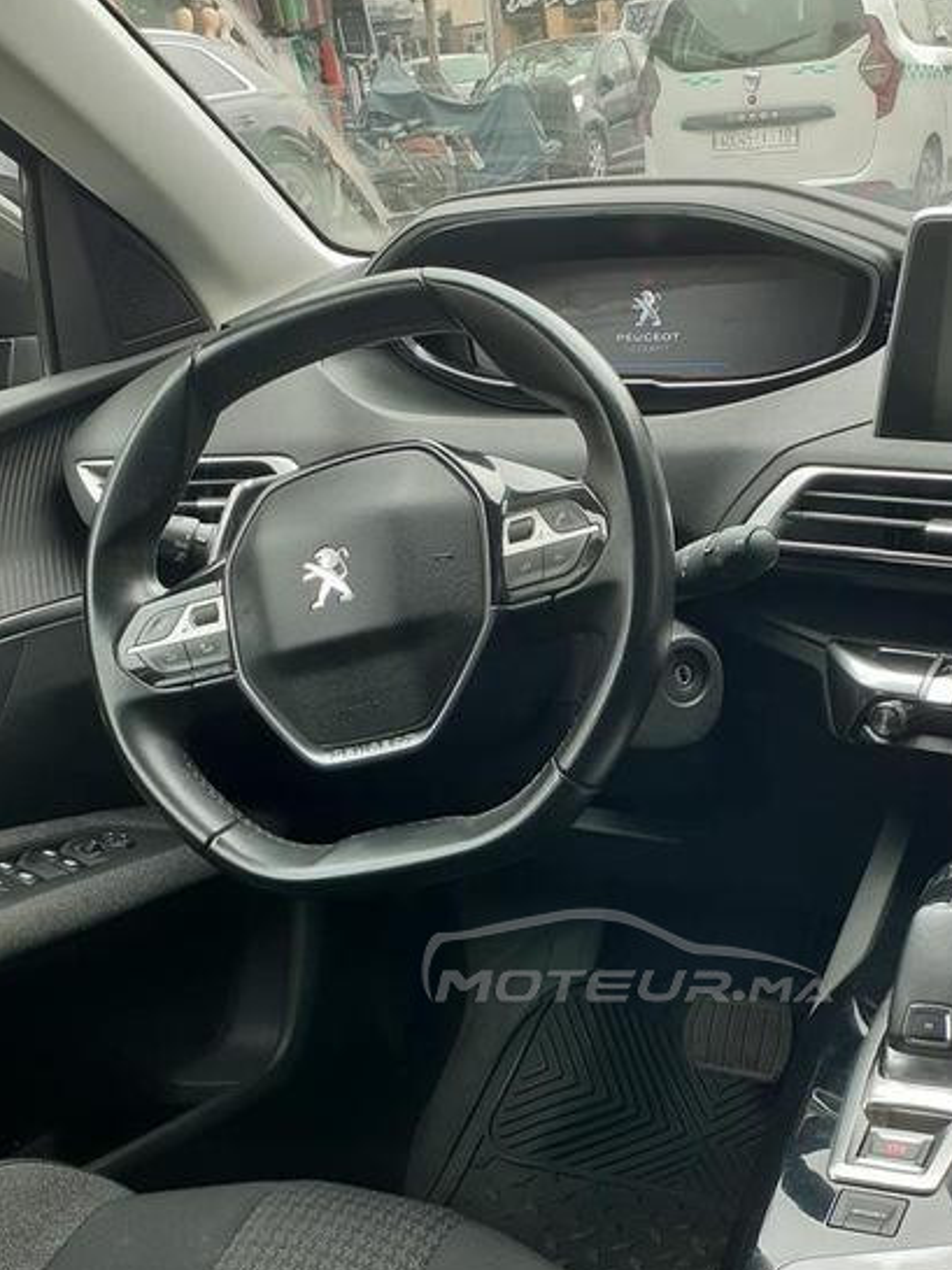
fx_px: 1578
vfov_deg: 42.5
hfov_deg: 33.3
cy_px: 955
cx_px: 626
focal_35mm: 43
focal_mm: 3.6
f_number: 1.9
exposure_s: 1/120
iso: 64
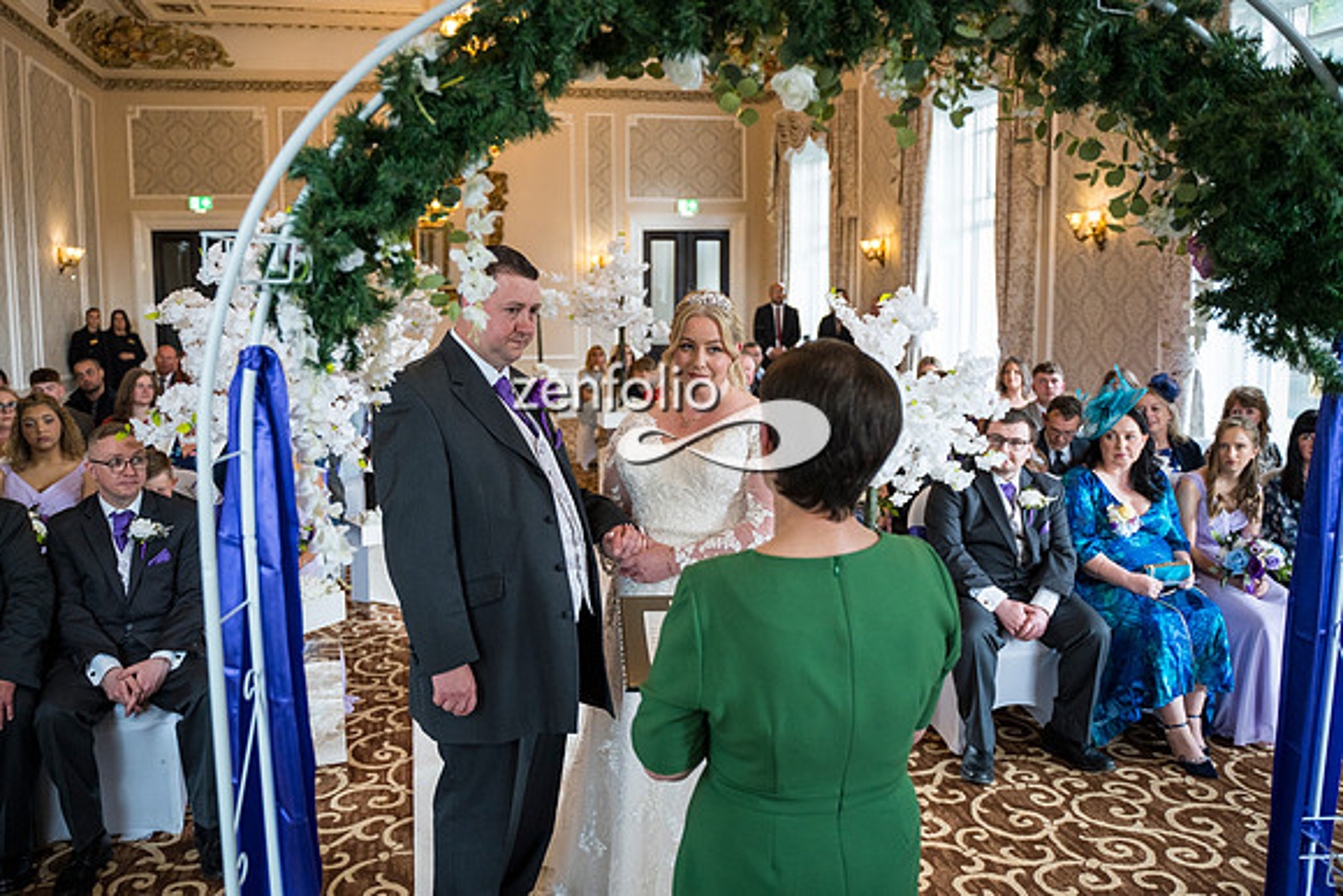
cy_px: 432
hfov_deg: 63.2
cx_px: 648
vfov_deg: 44.7
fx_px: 1091
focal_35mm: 29
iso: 1600
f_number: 2.8
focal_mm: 28
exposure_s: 1/320
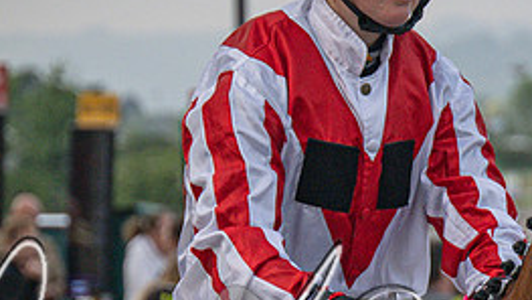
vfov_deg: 2.3
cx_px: 909
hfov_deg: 4.1
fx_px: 7378
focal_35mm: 523
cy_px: 279
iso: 400
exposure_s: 1/1600
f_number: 4
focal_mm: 98
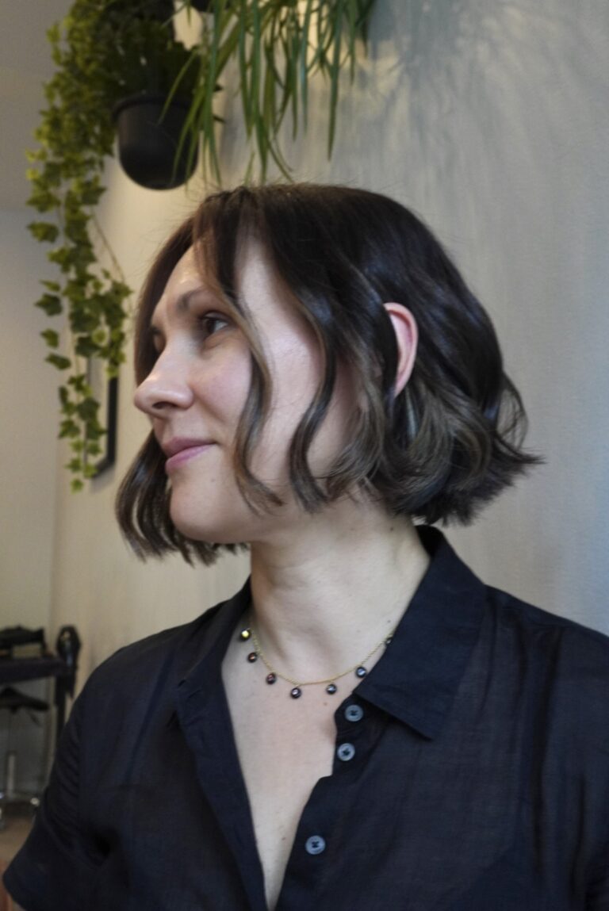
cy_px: 456
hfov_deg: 36.9
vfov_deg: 53.1
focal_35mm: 36
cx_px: 304
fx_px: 912
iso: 1000
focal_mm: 24
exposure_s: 1/80
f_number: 7.1
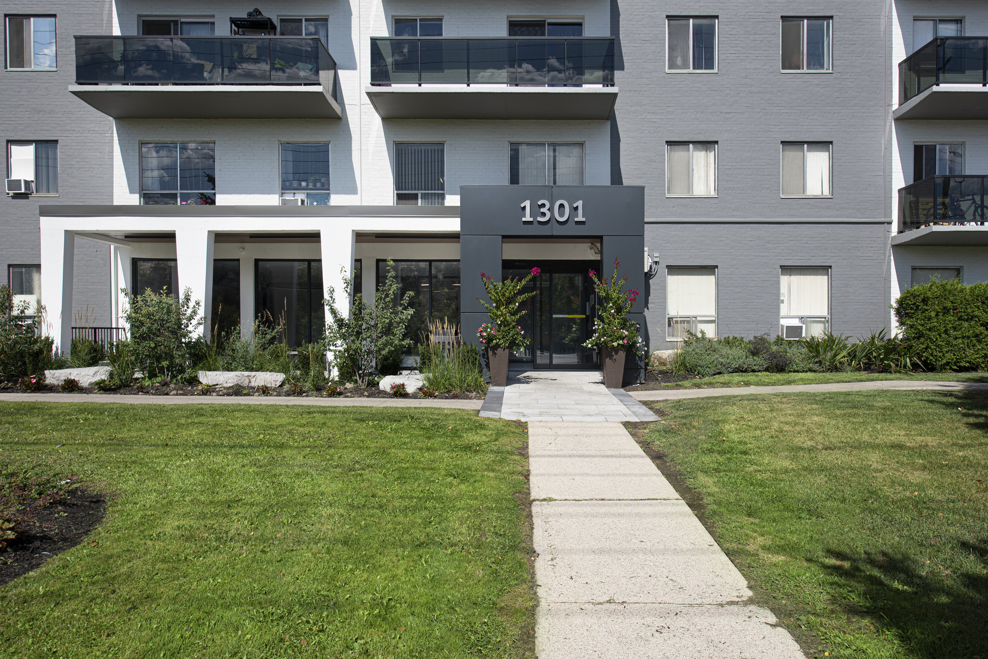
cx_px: 494
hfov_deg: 73.7
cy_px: 330
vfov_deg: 53.2
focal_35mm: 24
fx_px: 659
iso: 100
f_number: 7.1
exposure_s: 1/100
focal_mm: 24
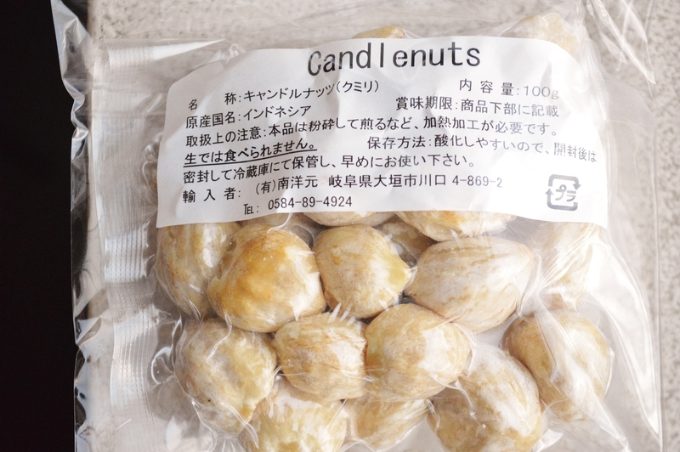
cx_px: 340
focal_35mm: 72
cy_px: 226
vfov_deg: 18.9
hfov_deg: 28.1
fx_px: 1359
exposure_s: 1/40
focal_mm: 48
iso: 3200
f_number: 5.6
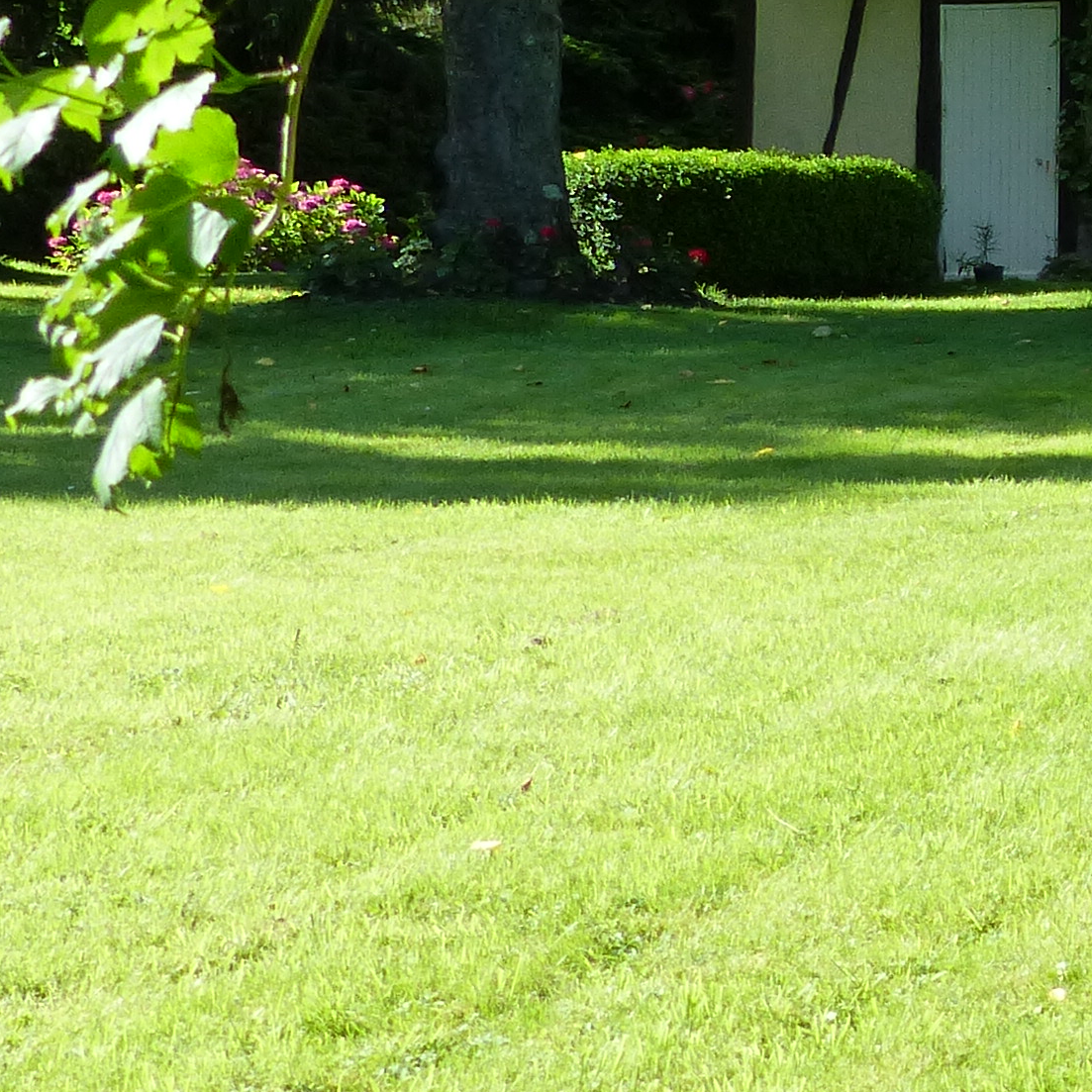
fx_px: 4461
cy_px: 8
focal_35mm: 125
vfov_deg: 13.8
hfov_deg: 12.9
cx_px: 1859
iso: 160
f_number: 4
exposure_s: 1/400
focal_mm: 7
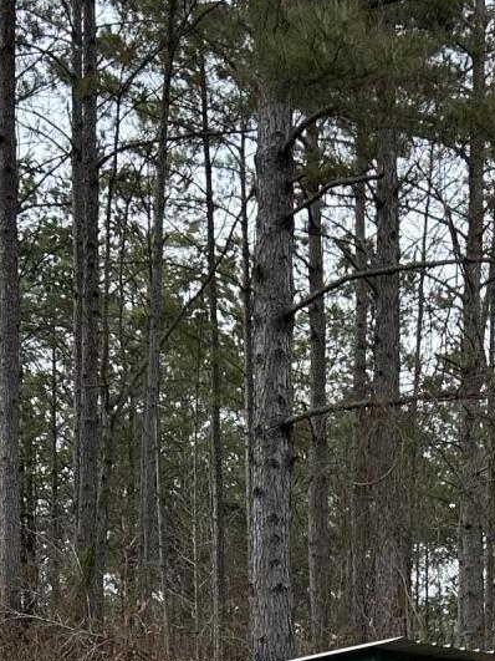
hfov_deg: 15.0
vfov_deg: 18.2
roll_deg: +0.1
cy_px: 935
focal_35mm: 98
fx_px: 1869
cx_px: 386
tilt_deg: -2.9
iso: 50
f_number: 1.5
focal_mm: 5.7
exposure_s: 1/991
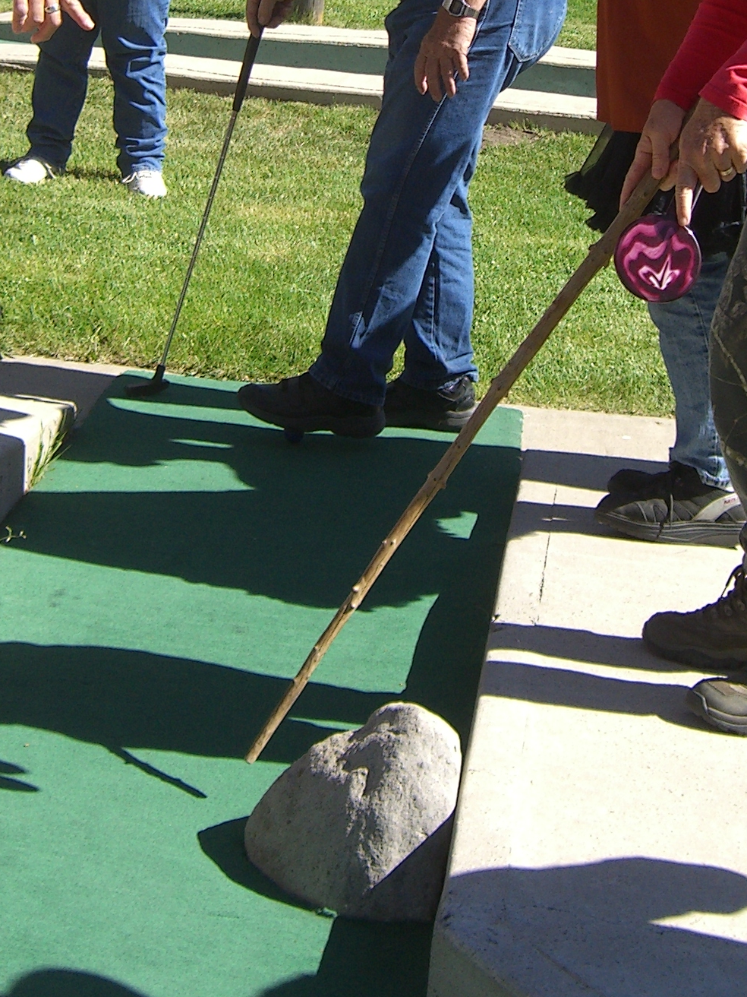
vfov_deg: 21.6
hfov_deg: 16.6
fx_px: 2561
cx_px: 373
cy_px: 149
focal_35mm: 89
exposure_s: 1/800
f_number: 2.8
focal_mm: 7.9
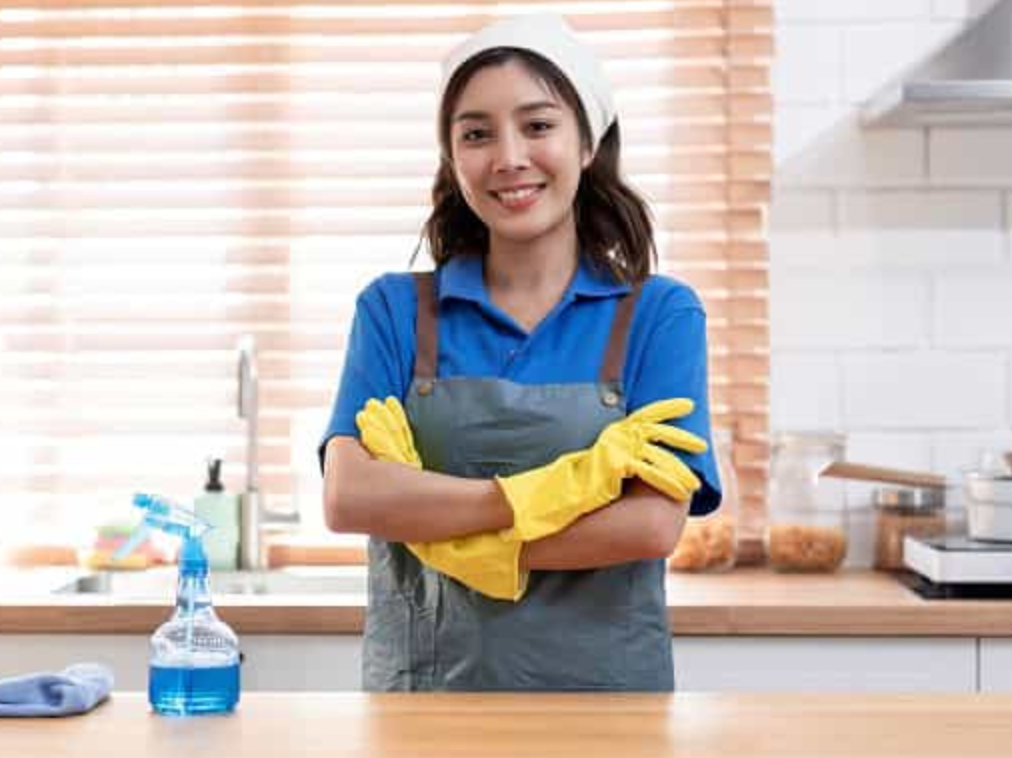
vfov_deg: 15.5
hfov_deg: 20.6
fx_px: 2776
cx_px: 330
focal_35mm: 95
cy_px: 392
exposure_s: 1/800
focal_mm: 50
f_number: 1.8
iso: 640
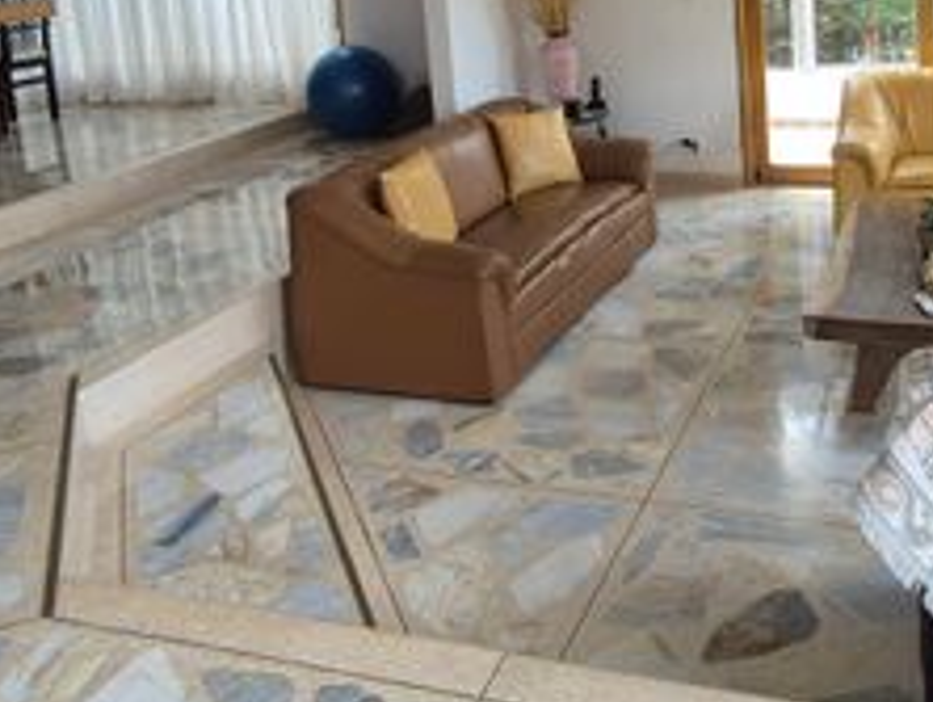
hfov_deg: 47.4
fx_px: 1052
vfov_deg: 35.0
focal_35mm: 39
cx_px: 578
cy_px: 88
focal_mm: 1.74
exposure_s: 1/50
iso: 64
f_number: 2.2
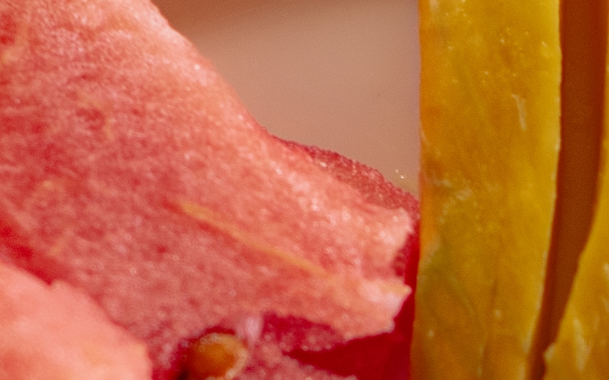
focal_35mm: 539
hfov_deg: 3.9
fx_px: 8946
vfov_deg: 2.4
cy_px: 715
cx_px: 431
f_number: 2.8
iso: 100
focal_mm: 50
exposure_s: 1/160
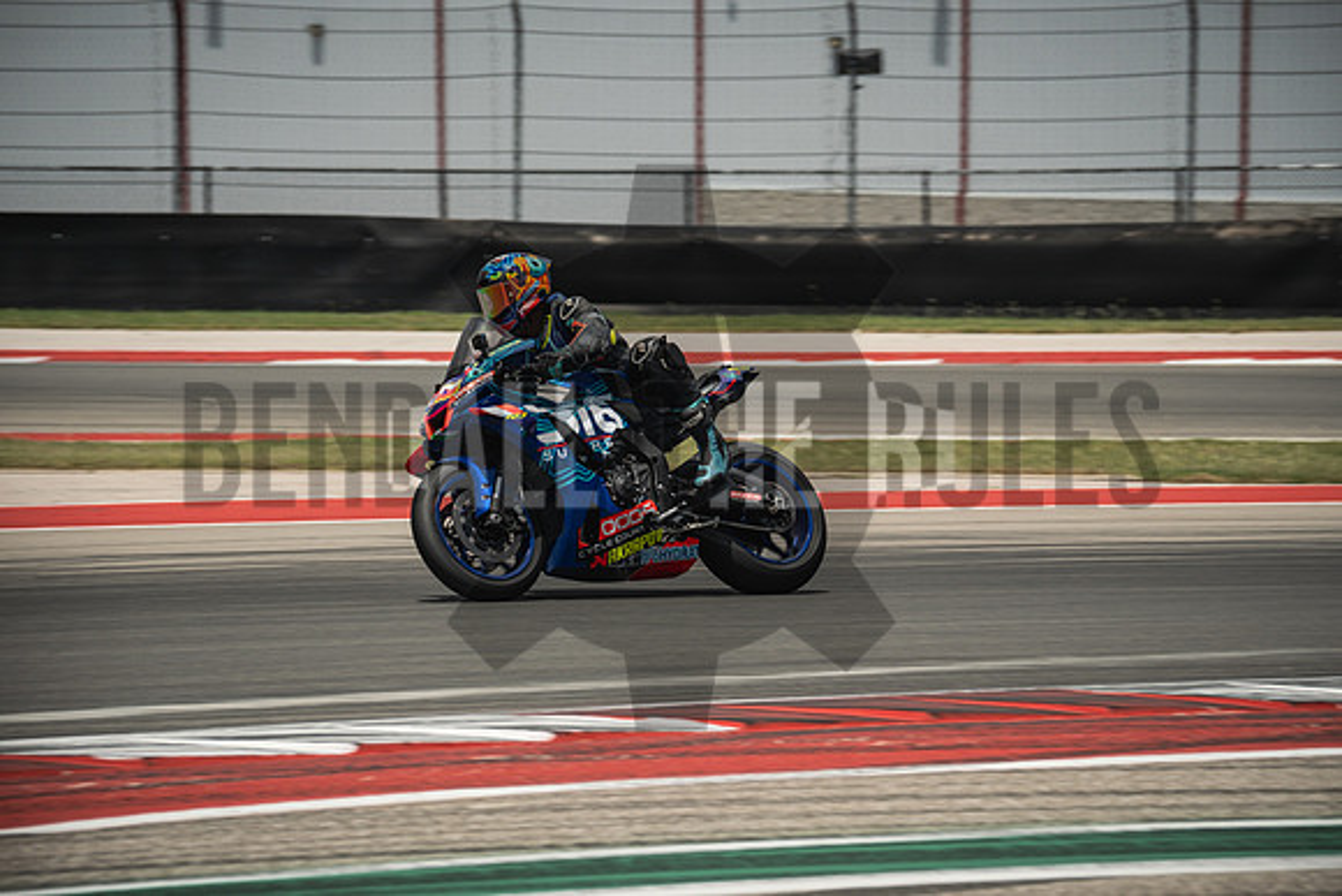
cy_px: 448
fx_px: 10253
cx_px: 671
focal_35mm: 275
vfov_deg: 5.0
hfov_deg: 7.5
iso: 160
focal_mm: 183.1
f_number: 8
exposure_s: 1/400
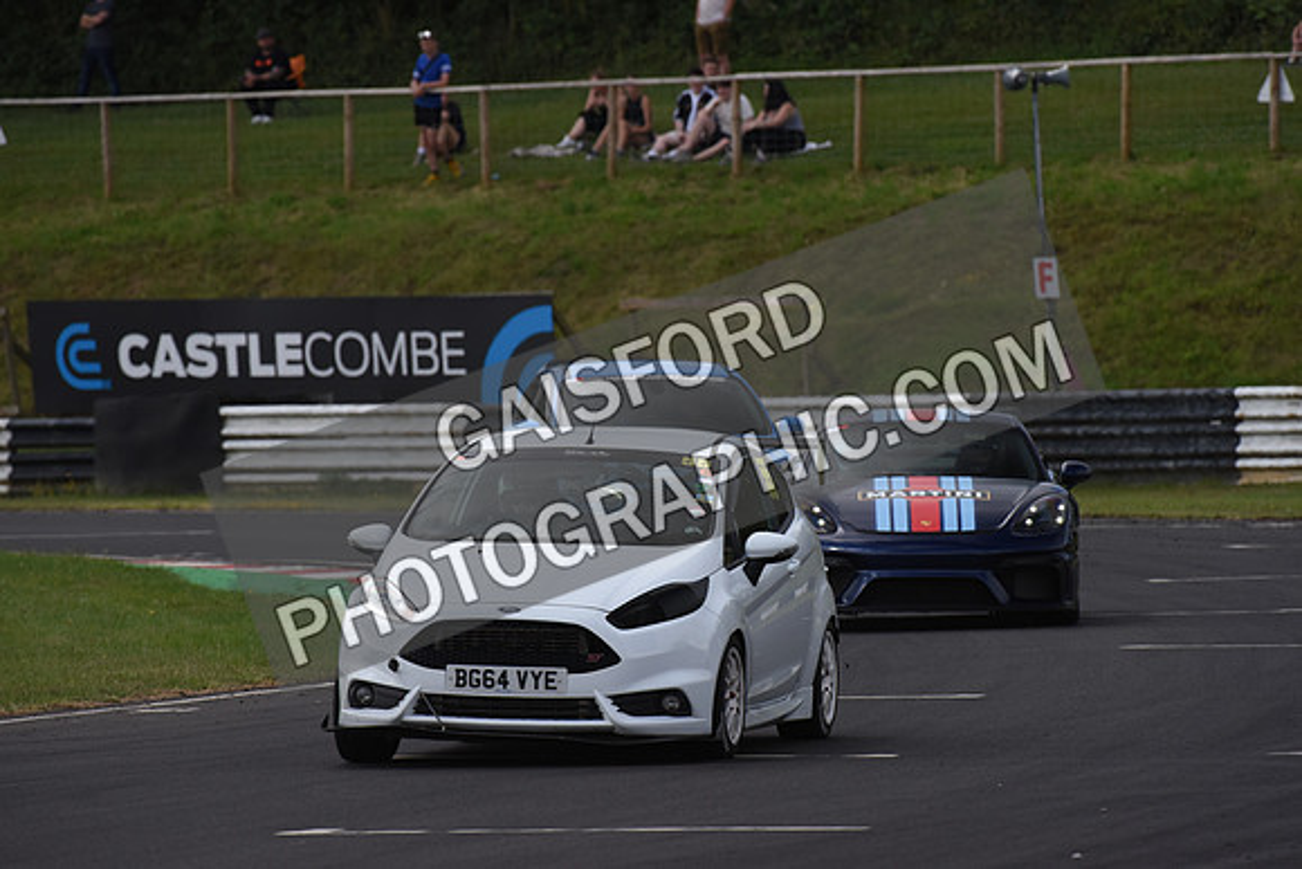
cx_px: 651
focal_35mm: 400
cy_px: 434
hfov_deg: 5.2
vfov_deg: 3.4
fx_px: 14469
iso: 1250
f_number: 8
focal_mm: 400
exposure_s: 1/1000
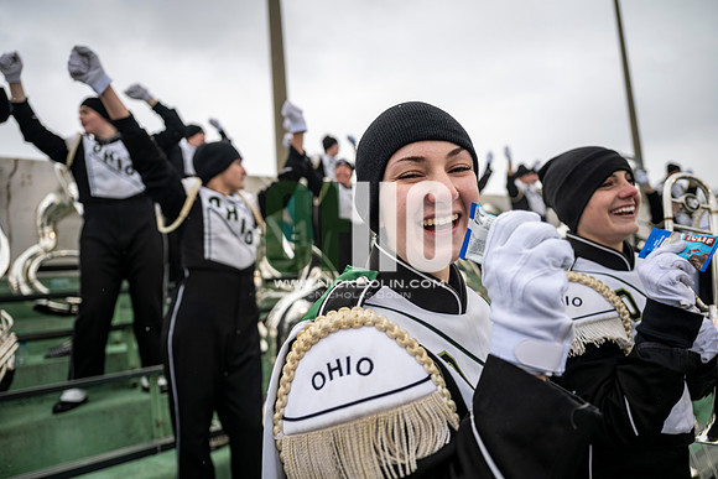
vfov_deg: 53.2
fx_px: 479
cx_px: 359
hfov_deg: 73.7
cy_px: 240
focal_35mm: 24
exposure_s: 1/500
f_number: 2.8
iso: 160
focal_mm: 24
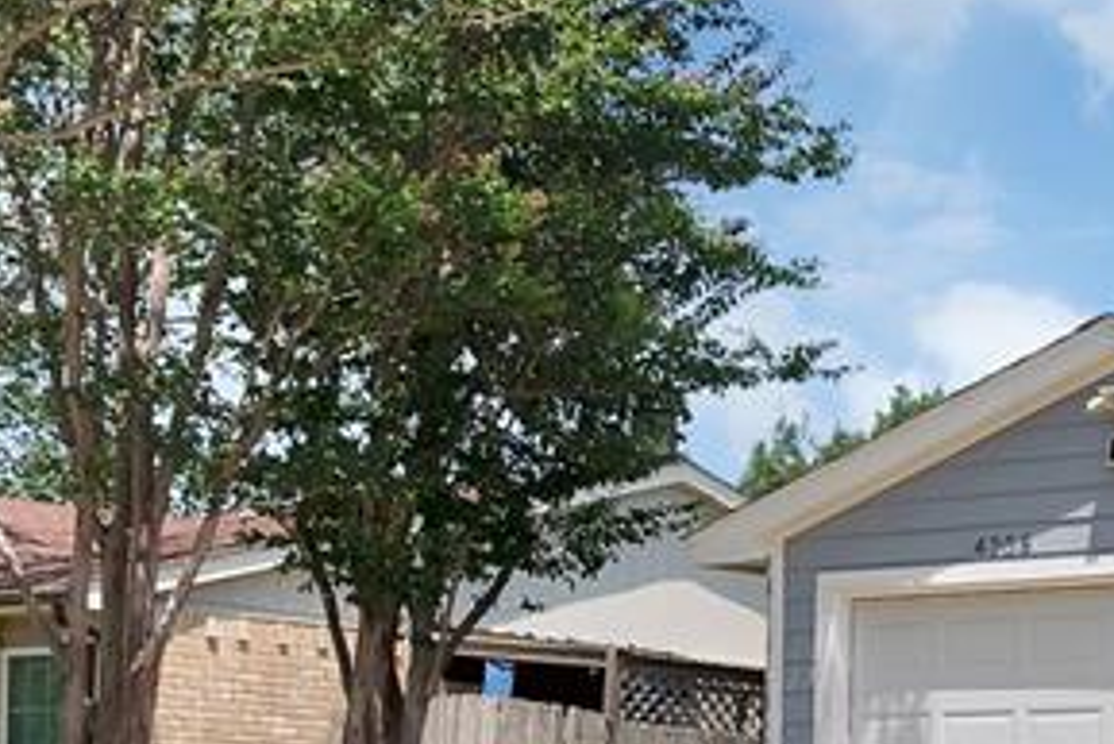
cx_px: 1654
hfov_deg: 20.6
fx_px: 2631
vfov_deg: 15.6
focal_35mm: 85
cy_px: 833
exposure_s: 1/1000
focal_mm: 24
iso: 640
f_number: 9
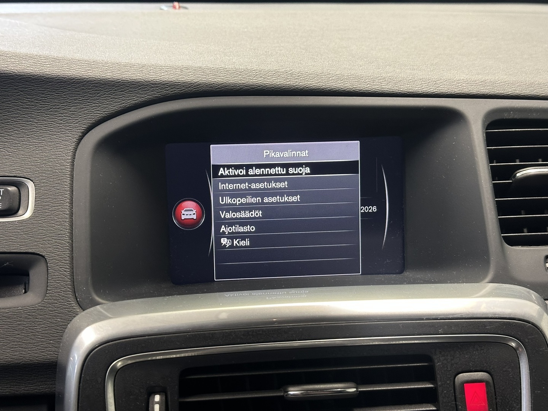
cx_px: 274
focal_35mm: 48
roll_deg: -0.9
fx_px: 760
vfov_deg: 30.3
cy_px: 206
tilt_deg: -16.4
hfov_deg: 39.7
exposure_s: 1/37
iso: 250
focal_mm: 6.86
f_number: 1.78
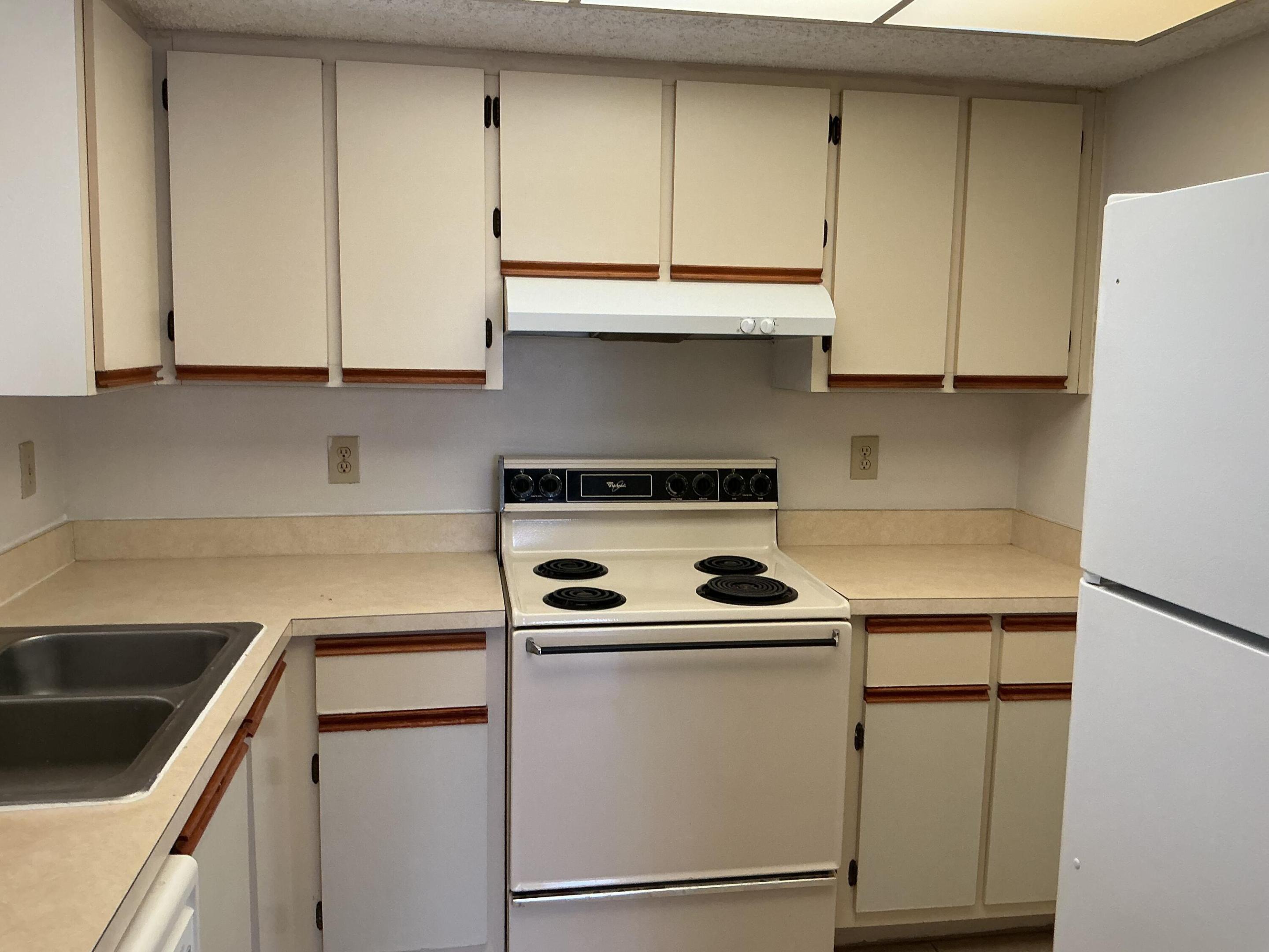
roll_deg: -0.2
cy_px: 476
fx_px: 1063
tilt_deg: -8.9
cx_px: 634
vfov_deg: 48.2
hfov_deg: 61.7
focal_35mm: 29
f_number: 1.8
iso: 80
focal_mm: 3
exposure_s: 1/60
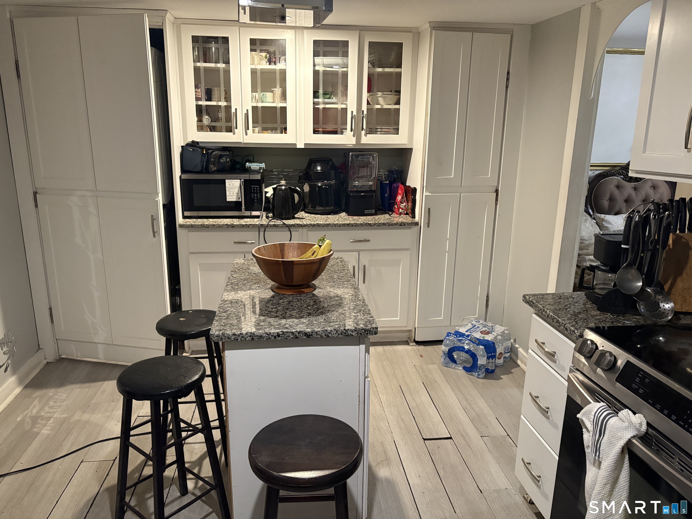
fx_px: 520
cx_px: 346
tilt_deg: -14.4
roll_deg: -0.5
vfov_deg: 53.1
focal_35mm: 26
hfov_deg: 67.3
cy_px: 260
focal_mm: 5.96
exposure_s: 1/60
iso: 500
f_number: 1.6
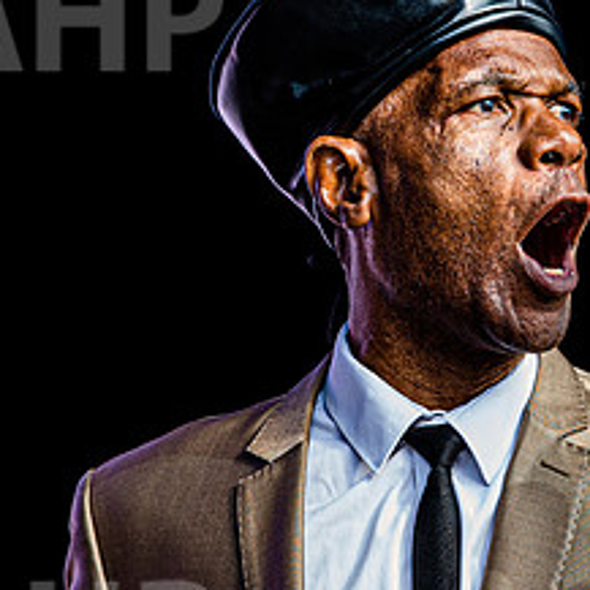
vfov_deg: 3.5
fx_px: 9699
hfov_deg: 3.5
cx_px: 525
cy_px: 283
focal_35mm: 503
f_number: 4
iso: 640
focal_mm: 200
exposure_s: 1/500
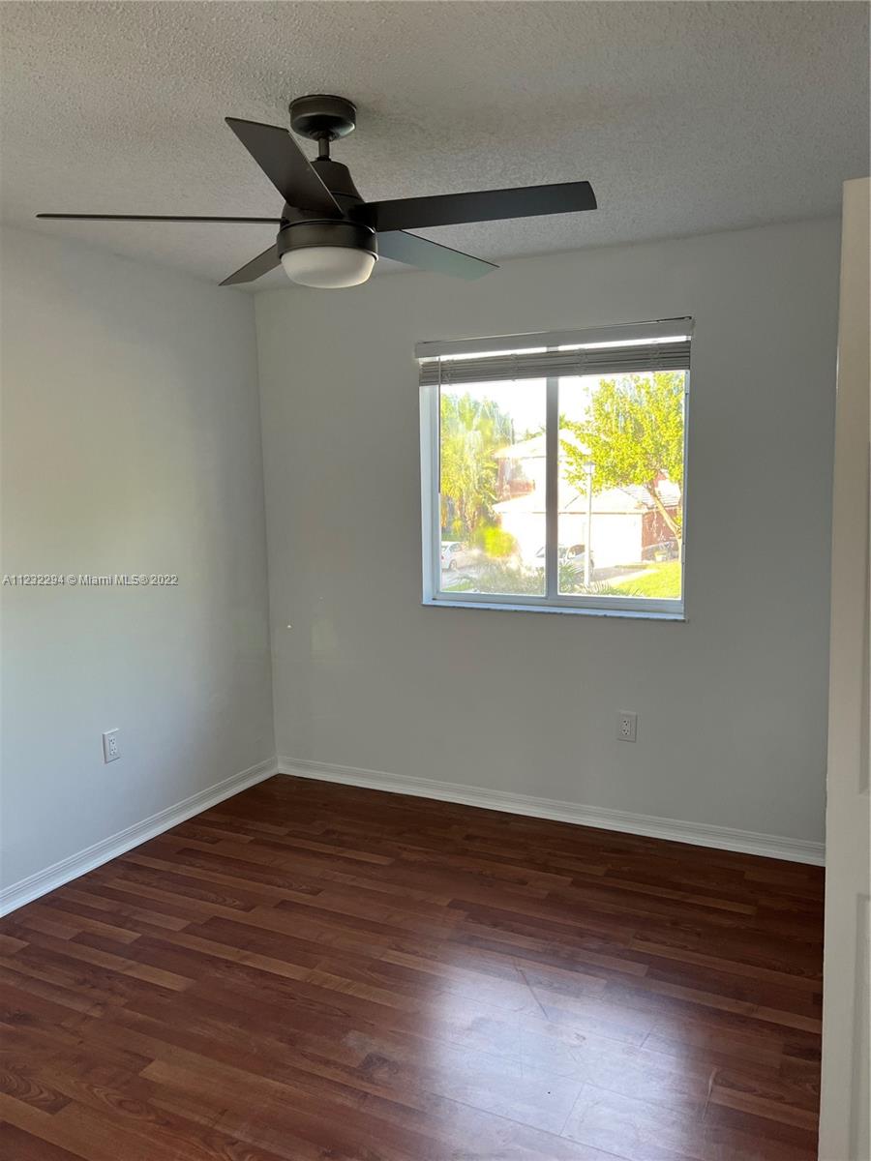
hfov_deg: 53.1
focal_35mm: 26
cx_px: 436
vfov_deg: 67.3
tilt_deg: -7.6
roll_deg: +1.0
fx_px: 872
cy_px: 580
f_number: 1.5
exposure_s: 1/123
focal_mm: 5.7
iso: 64
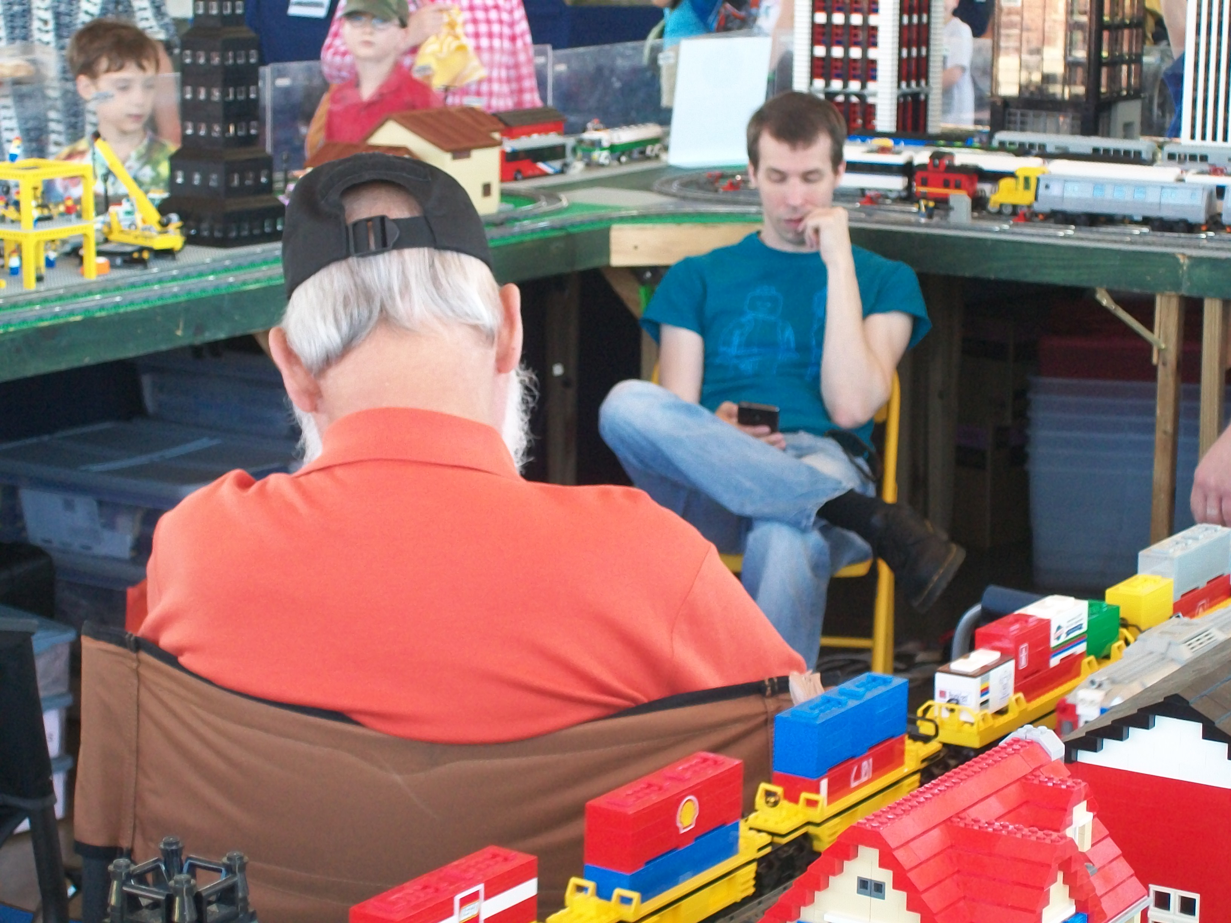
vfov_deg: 17.0
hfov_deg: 22.5
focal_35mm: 87
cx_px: 616
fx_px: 3094
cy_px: 462
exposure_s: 1/50
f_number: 4.3
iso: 160
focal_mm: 14.3
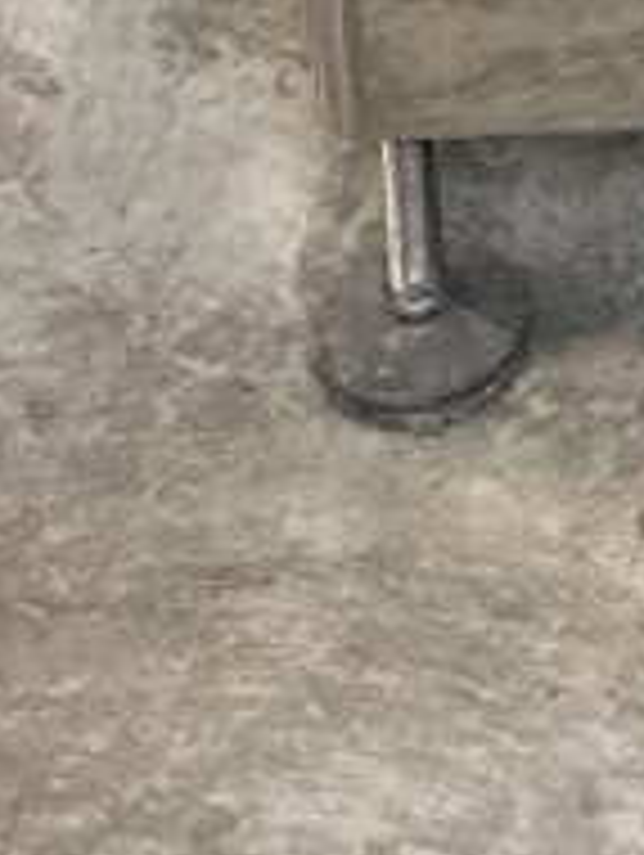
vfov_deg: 8.9
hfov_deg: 8.0
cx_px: 1423
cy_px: -1809
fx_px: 4331
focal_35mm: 175
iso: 100
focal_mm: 5.7
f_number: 1.5
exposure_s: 1/60
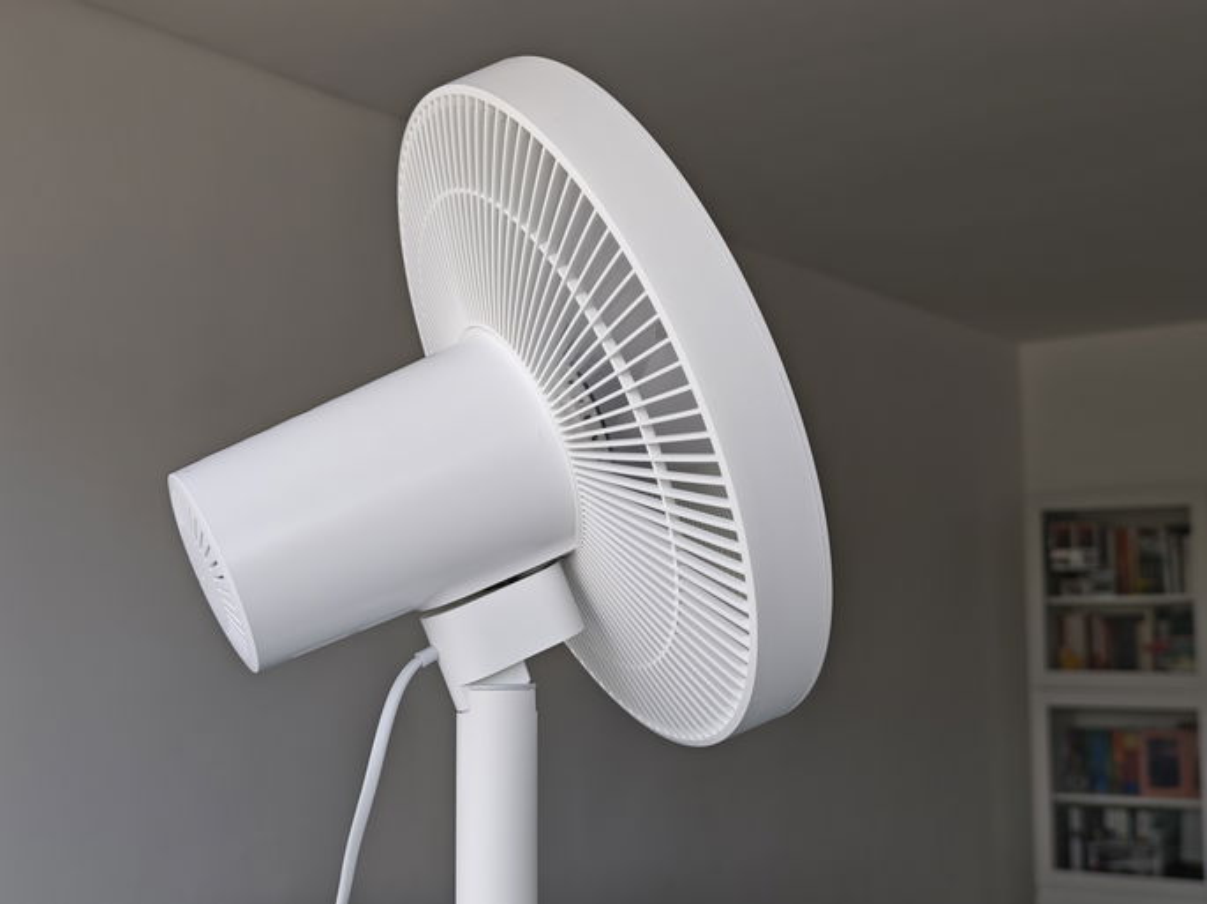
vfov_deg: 31.5
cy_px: 452
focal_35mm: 46
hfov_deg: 41.3
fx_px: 1603
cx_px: 604
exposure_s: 1/161
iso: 50
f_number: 1.63
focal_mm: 8.72
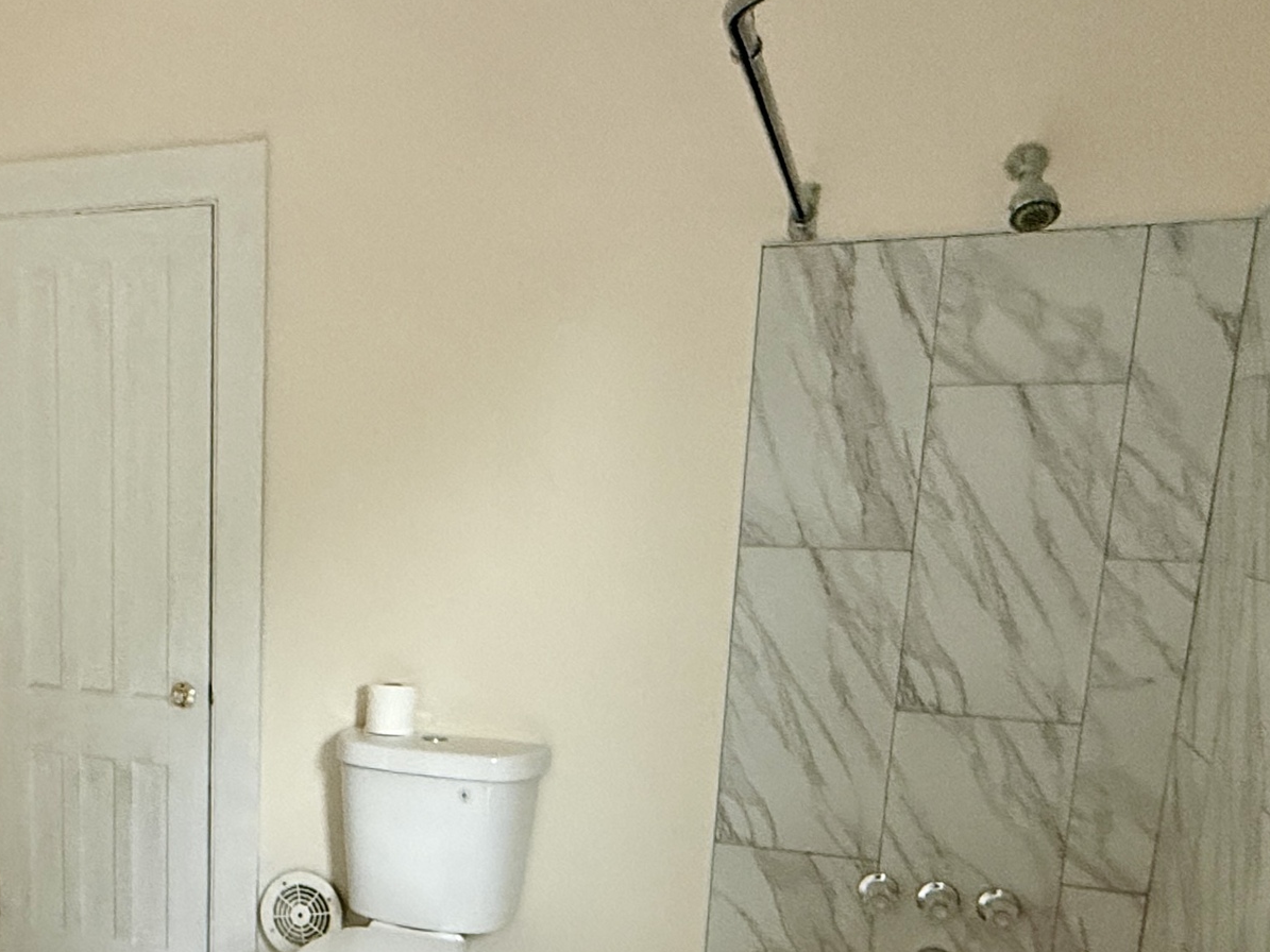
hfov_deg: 47.7
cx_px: 207
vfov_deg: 38.6
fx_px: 1321
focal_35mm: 36
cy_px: 717
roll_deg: +0.9
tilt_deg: -11.5
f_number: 2.2
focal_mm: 2.22
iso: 500
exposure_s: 1/60
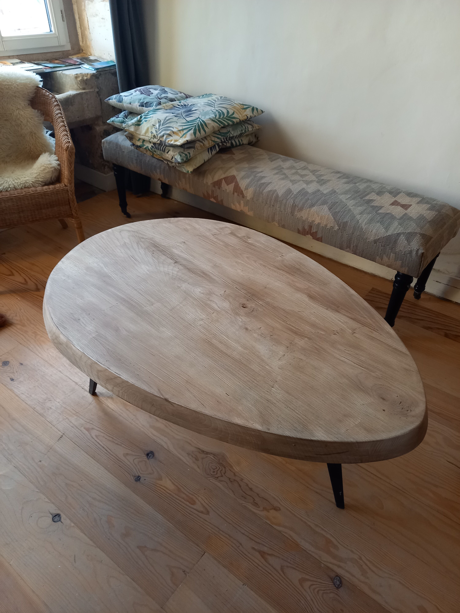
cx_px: 230
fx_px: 443
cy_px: 306
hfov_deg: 54.9
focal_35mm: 25
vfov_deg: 69.4
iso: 320
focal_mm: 4.6
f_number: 2
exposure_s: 1/50
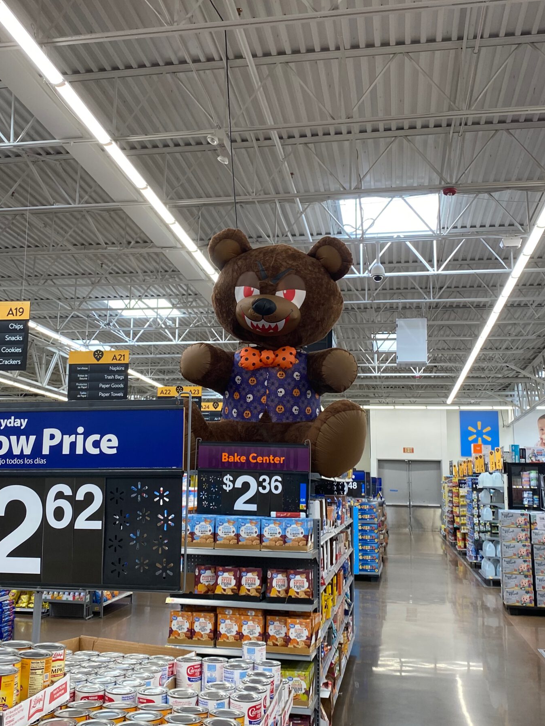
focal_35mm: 37
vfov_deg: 50.1
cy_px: 356
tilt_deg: +11.1
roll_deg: -0.8
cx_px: 230
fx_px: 777
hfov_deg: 38.6
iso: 80
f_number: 1.8
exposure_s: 1/121
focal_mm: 4.25
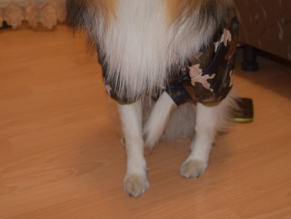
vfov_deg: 23.4
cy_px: 18
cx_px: 148
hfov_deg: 31.7
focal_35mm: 61
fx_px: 513
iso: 450
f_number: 3.8
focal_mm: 20
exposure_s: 1/30
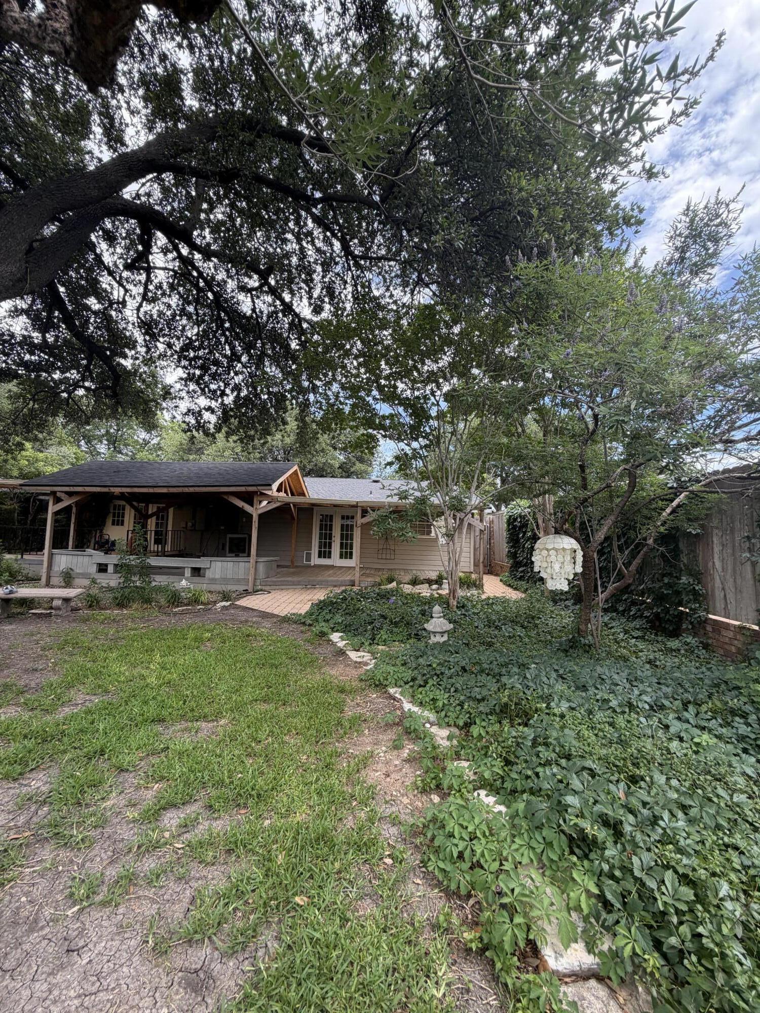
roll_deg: -3.7
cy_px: 506
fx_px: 410
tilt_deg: +4.9
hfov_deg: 85.7
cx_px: 380
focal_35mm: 14
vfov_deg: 102.1
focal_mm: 2.22
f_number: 2.2
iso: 50
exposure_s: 1/260
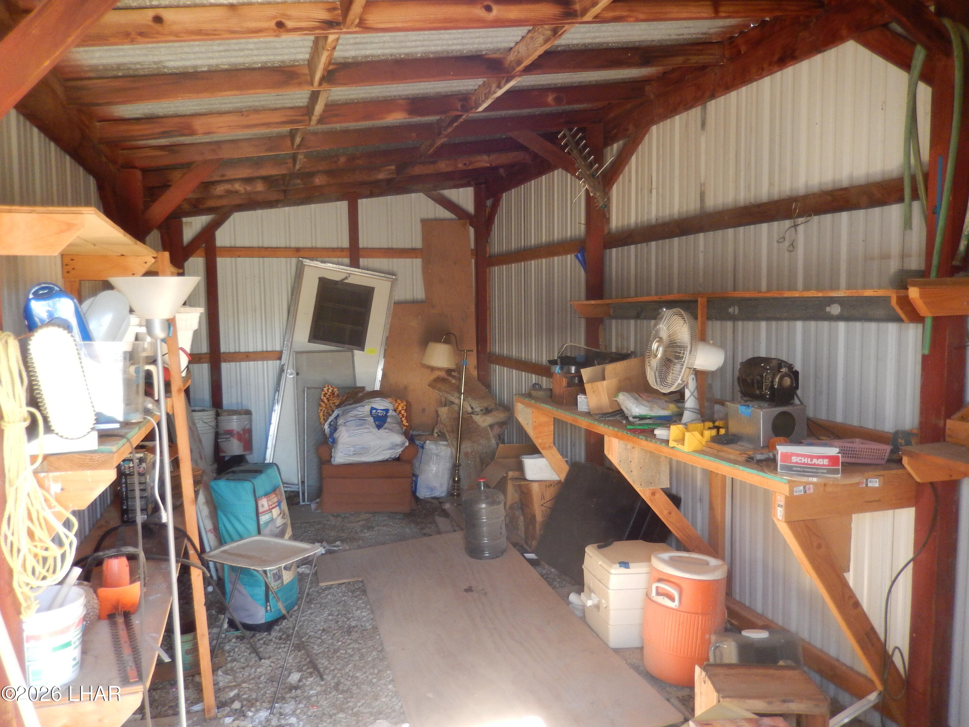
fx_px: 700
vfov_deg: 54.9
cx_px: 484
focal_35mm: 25
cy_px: 364
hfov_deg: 69.4
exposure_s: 1/30
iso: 280
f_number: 3.4
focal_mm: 4.5
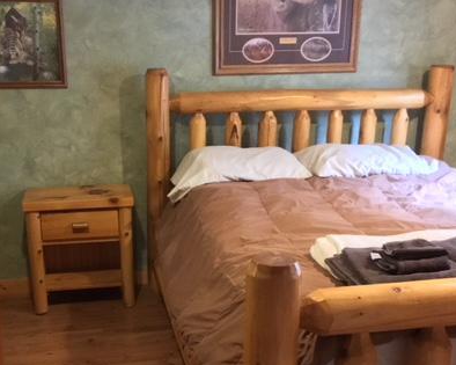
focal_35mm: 46
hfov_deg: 40.3
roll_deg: -0.4
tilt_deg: -18.4
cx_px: 203
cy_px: 240
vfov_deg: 32.5
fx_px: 621
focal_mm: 4.15
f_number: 2.2
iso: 500
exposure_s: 1/15
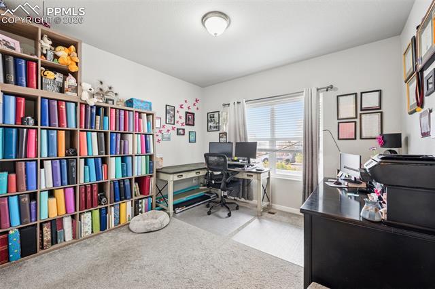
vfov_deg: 77.3
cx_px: 218
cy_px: 144
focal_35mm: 15
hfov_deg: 100.4
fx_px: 181
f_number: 11
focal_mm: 15
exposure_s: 1/6
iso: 800
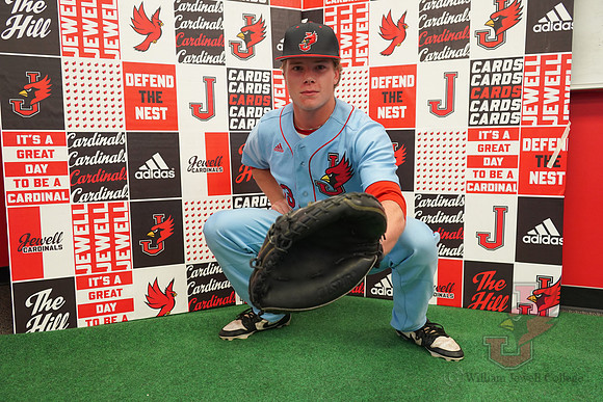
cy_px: 201
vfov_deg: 46.4
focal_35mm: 28
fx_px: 469
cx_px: 302
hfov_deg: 65.5
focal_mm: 28
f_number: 4
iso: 2500
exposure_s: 1/160
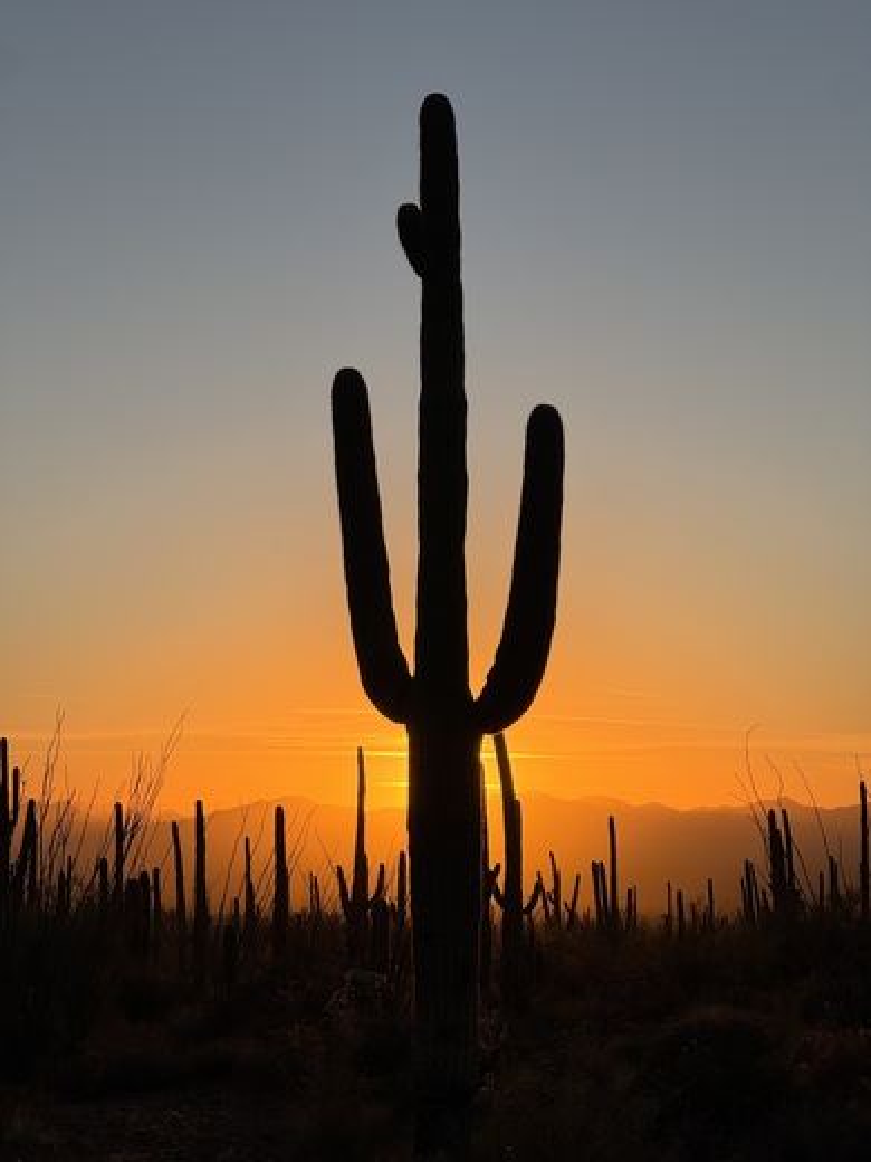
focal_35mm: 77
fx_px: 2583
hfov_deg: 19.1
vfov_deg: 25.3
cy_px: 581
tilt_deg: +6.0
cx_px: 436
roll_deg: -0.1
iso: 25
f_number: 2.8
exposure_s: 1/1054
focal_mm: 9
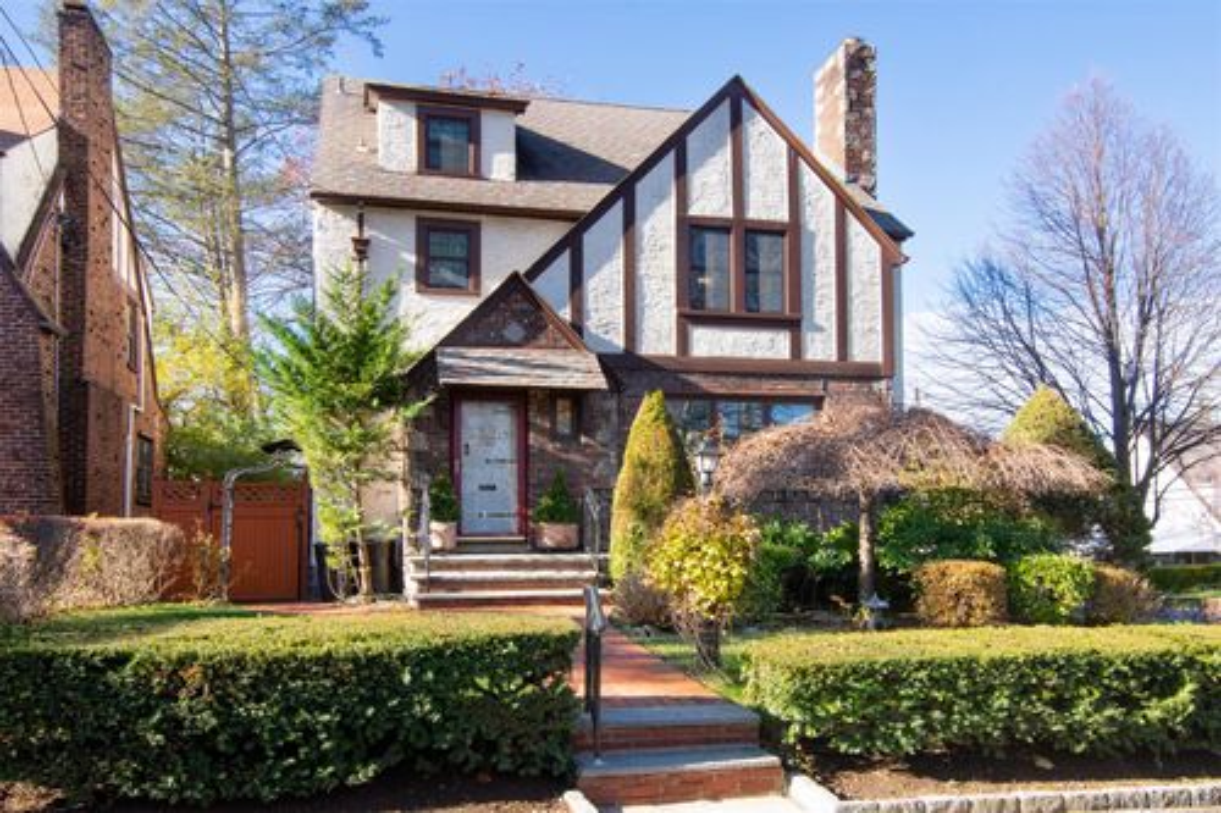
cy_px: 406
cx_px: 610
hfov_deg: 70.5
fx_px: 865
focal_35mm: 26
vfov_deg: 50.4
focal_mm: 17
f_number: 11
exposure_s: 1/200
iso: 640
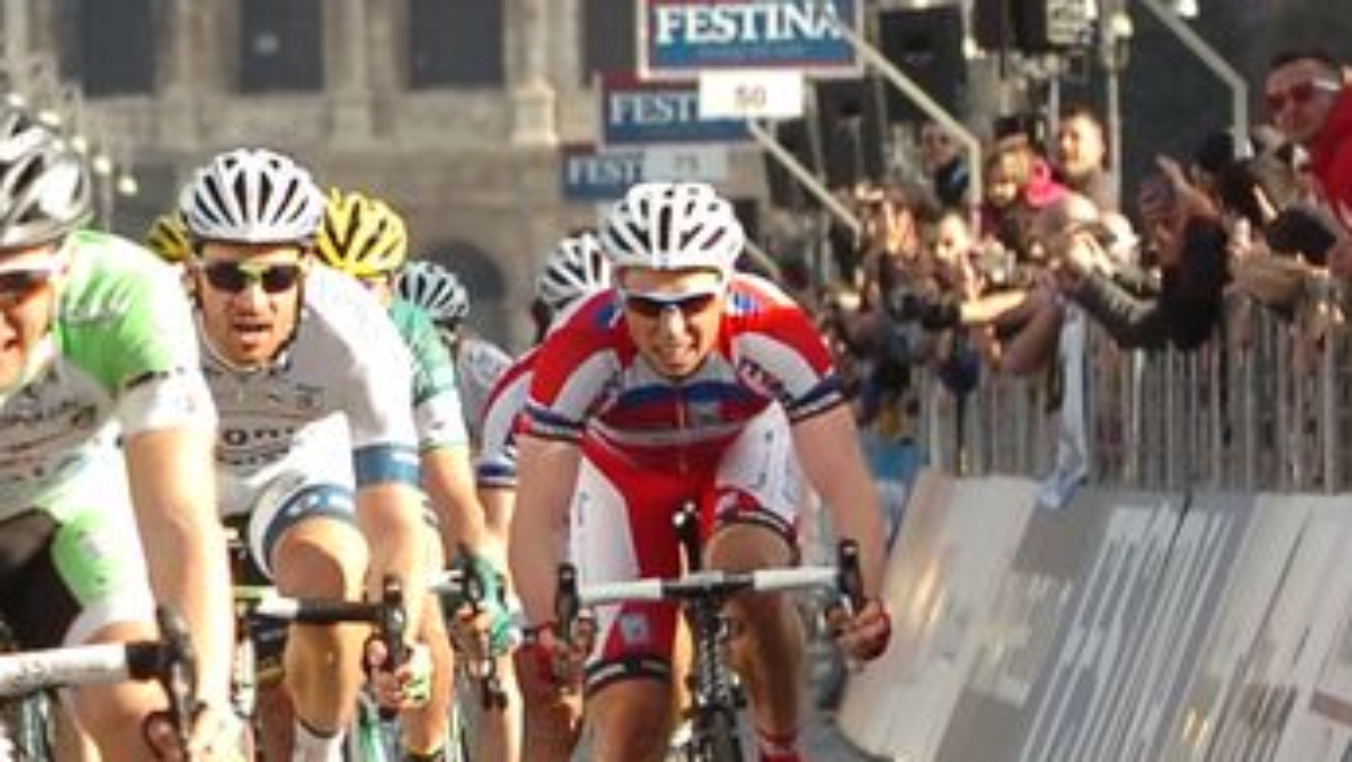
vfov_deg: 2.2
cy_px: 27
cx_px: -1110
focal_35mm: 551
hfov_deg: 3.9
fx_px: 19760
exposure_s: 1/800
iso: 400
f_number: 4.8
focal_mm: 95
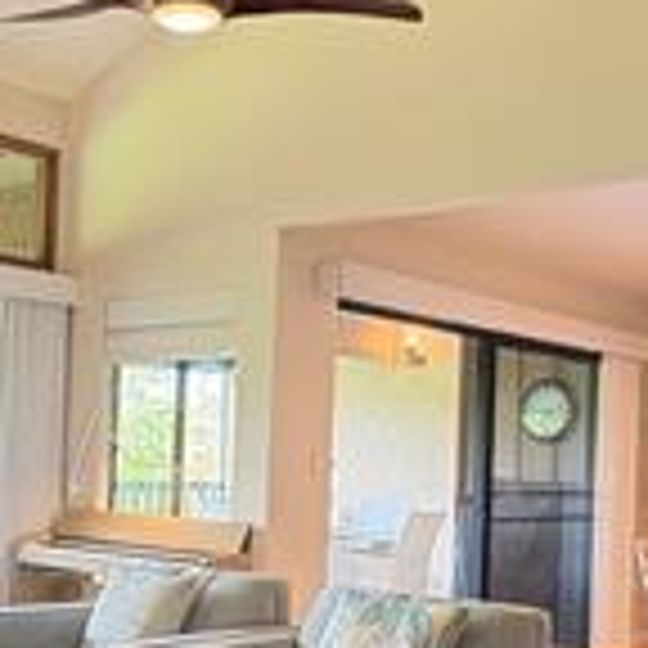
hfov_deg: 30.9
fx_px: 1165
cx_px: 216
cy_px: 446
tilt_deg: +0.3
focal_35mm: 55
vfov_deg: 30.8
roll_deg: -2.4
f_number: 2.2
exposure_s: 1/60
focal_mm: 2.22
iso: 320
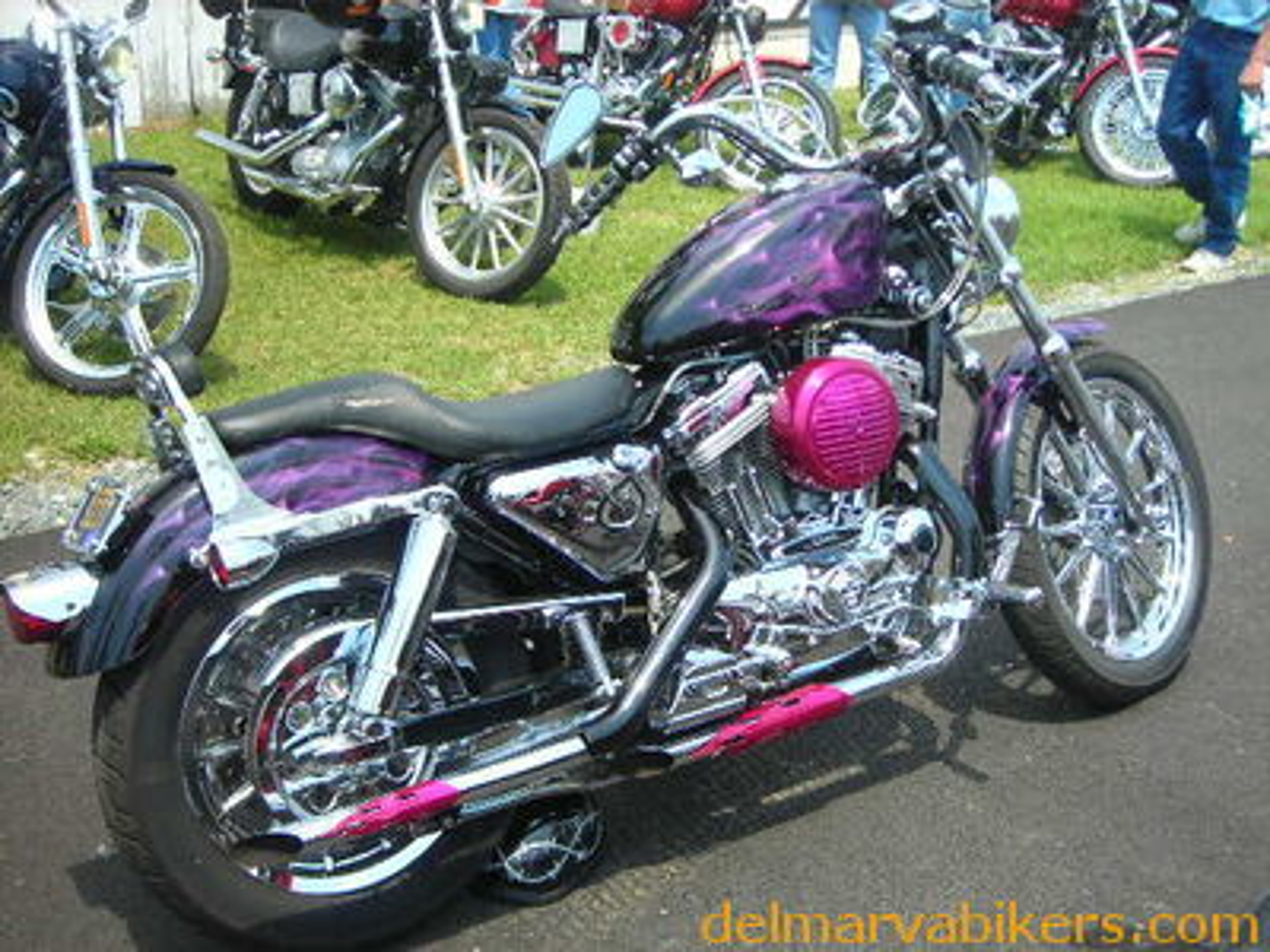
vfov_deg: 30.9
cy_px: 476
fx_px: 1724
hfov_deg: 40.4
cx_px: 635
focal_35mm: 47
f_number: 3.4
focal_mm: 7.8
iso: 50
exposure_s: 1/223
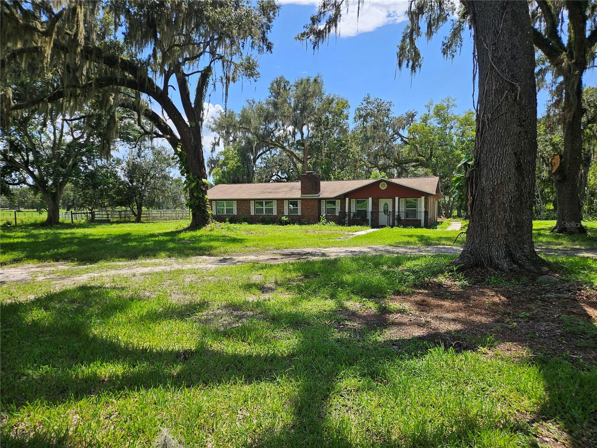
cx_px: 298
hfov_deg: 73.9
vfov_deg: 58.9
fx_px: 397
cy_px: 224
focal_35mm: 23
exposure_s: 1/1269
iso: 25
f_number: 1.8
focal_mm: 5.4
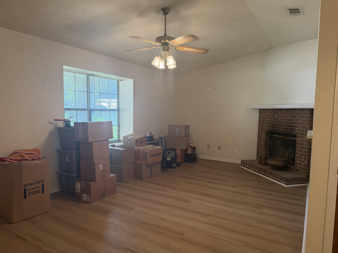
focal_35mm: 24
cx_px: 169
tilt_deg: -3.9
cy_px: 126
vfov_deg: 56.8
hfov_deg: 71.6
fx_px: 234
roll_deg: -1.1
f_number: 1.78
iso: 250
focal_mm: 6.76
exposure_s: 1/120
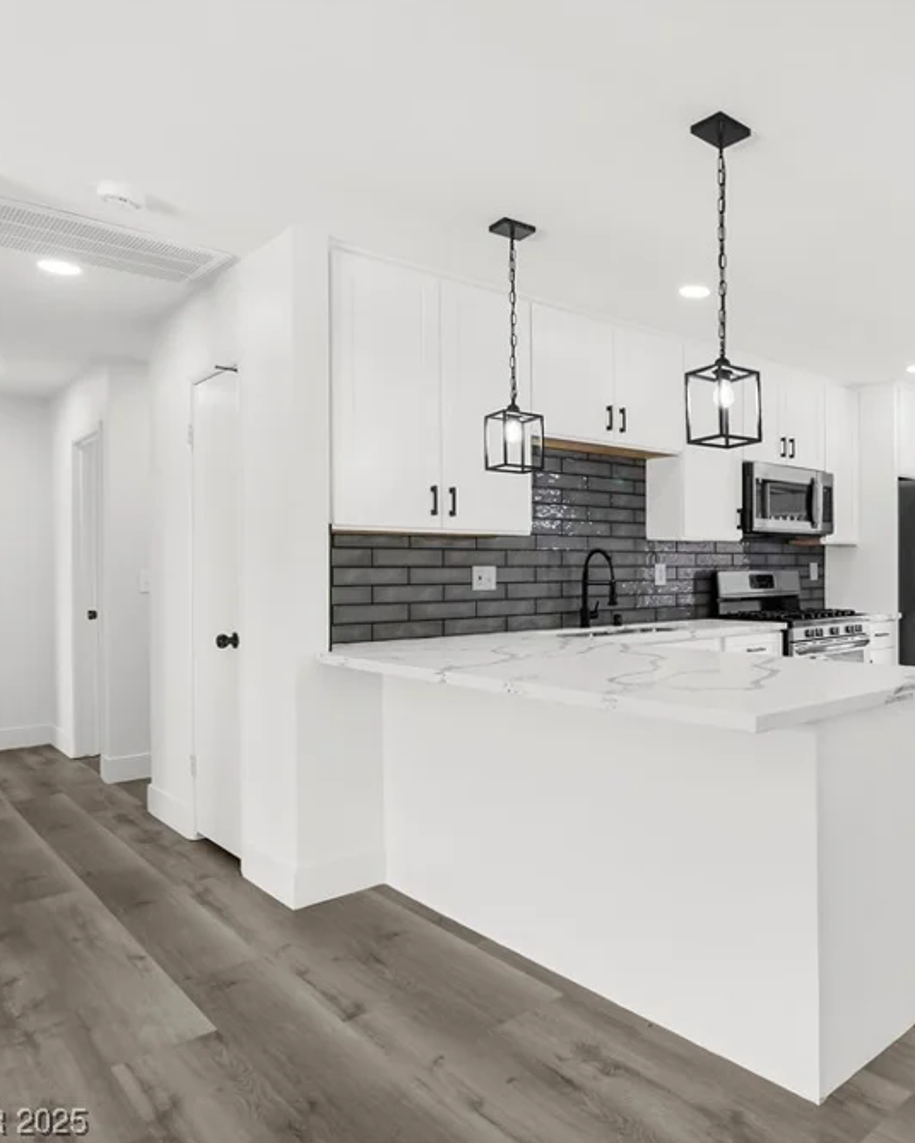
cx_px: 809
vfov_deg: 72.6
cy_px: 572
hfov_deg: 53.9
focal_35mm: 23
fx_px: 778
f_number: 8
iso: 640
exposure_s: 1/400
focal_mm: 11
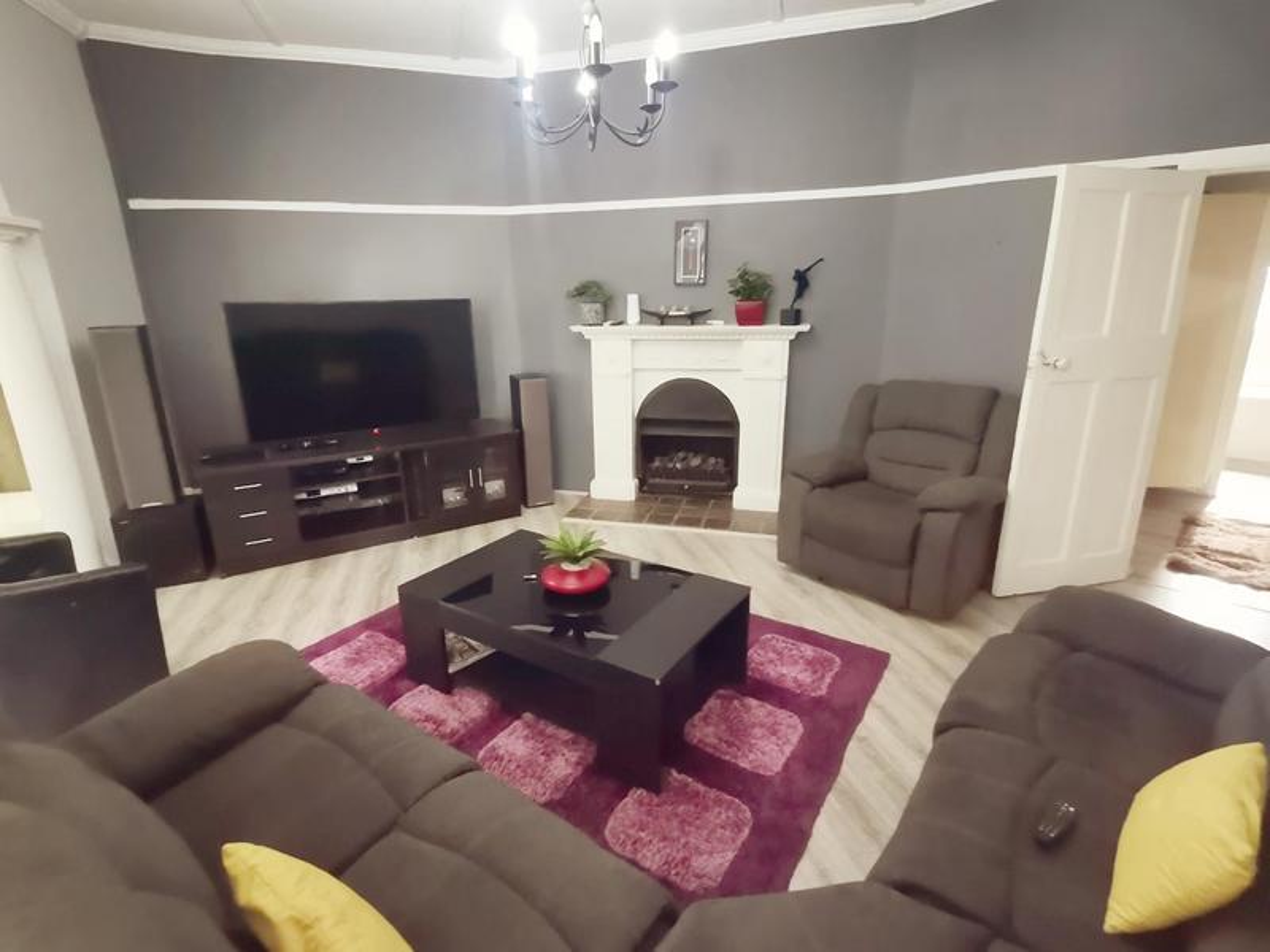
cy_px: 476
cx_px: 635
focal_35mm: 17
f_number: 2.4
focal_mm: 1.78
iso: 800
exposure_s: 1/12.5
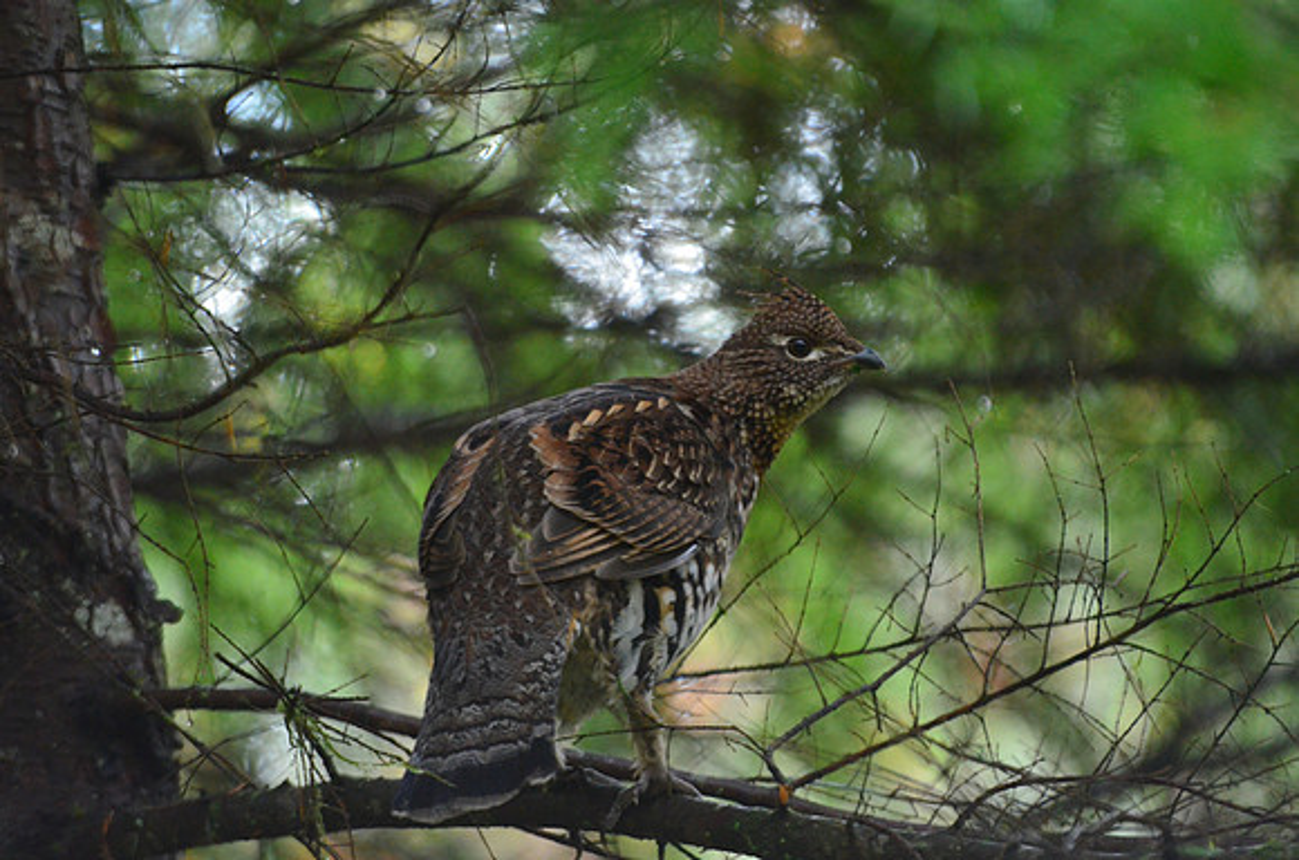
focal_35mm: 405
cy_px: 430
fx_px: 14582
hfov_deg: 5.1
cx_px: 650
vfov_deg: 3.4
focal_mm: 270
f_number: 5.6
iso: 3200
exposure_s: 1/125
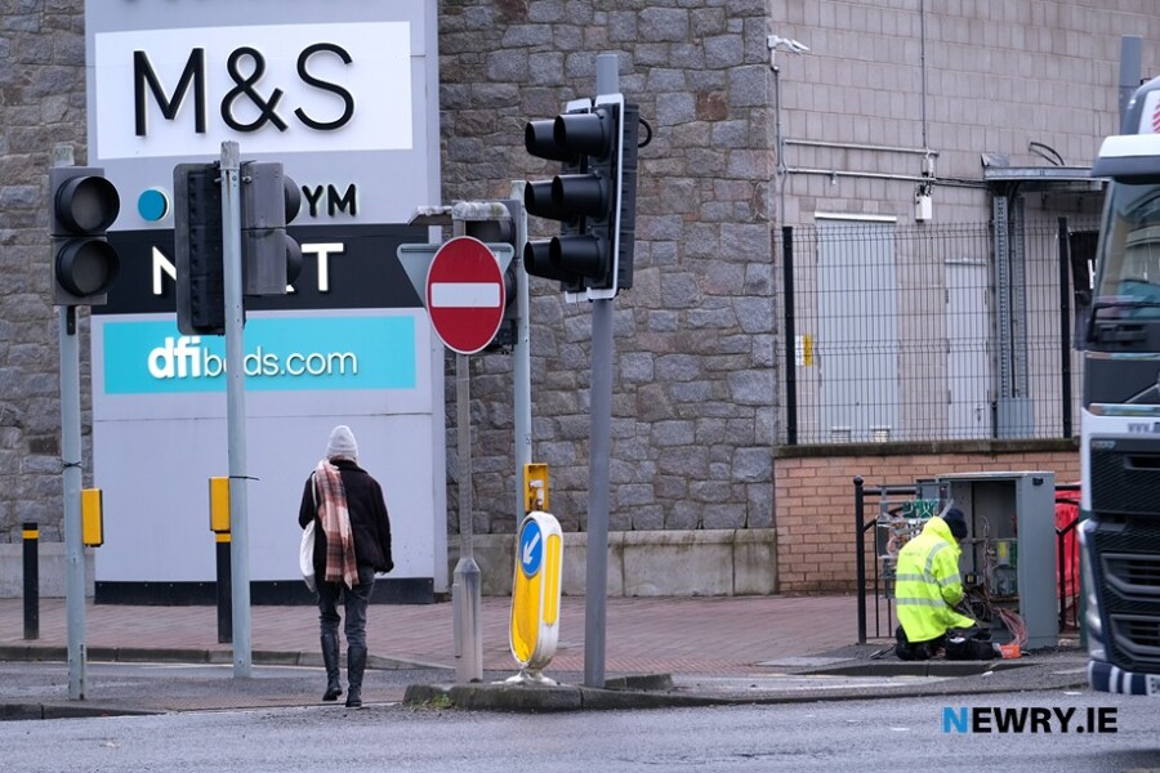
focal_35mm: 210
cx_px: 580
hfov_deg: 9.8
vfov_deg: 6.5
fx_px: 6766
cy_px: 386
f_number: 3.2
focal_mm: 140
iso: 400
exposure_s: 1/350
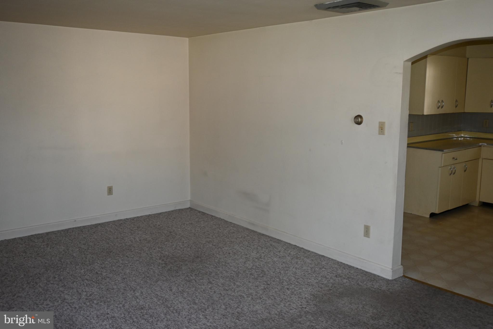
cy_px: 164
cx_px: 246
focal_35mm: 34
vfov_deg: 39.1
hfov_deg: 56.2
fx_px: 462
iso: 640
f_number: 4
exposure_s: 1/60
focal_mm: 22.5
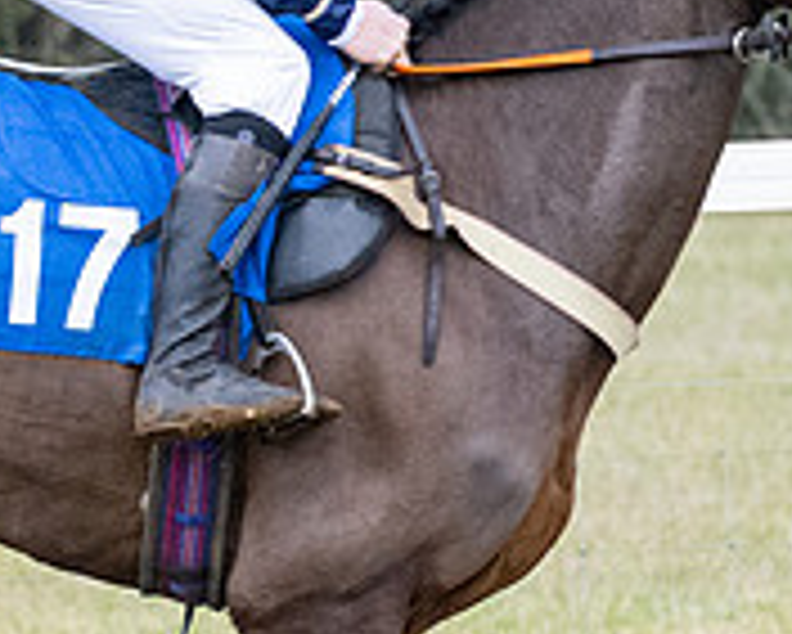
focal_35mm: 741
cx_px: 360
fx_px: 17379
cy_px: 649
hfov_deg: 2.6
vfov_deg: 2.1
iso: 1600
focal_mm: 110
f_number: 4
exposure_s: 1/800
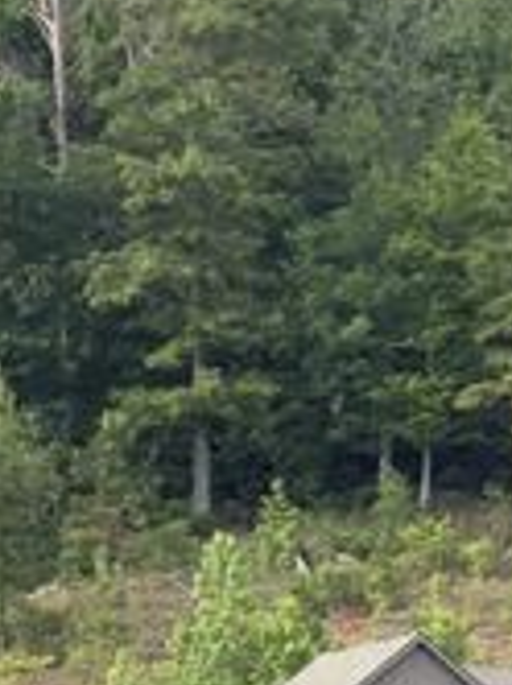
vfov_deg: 2.5
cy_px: 1112
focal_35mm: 804
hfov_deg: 1.8
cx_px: 950
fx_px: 15897
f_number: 2.8
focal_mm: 16.89
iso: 50
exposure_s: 1/292
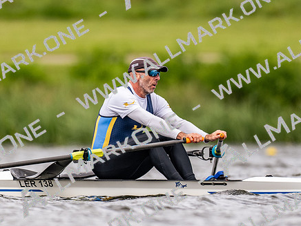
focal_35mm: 1151
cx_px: 161
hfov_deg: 1.7
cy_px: 111
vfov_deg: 1.3
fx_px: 10008
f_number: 4
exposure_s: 1/2500
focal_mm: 600
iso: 640
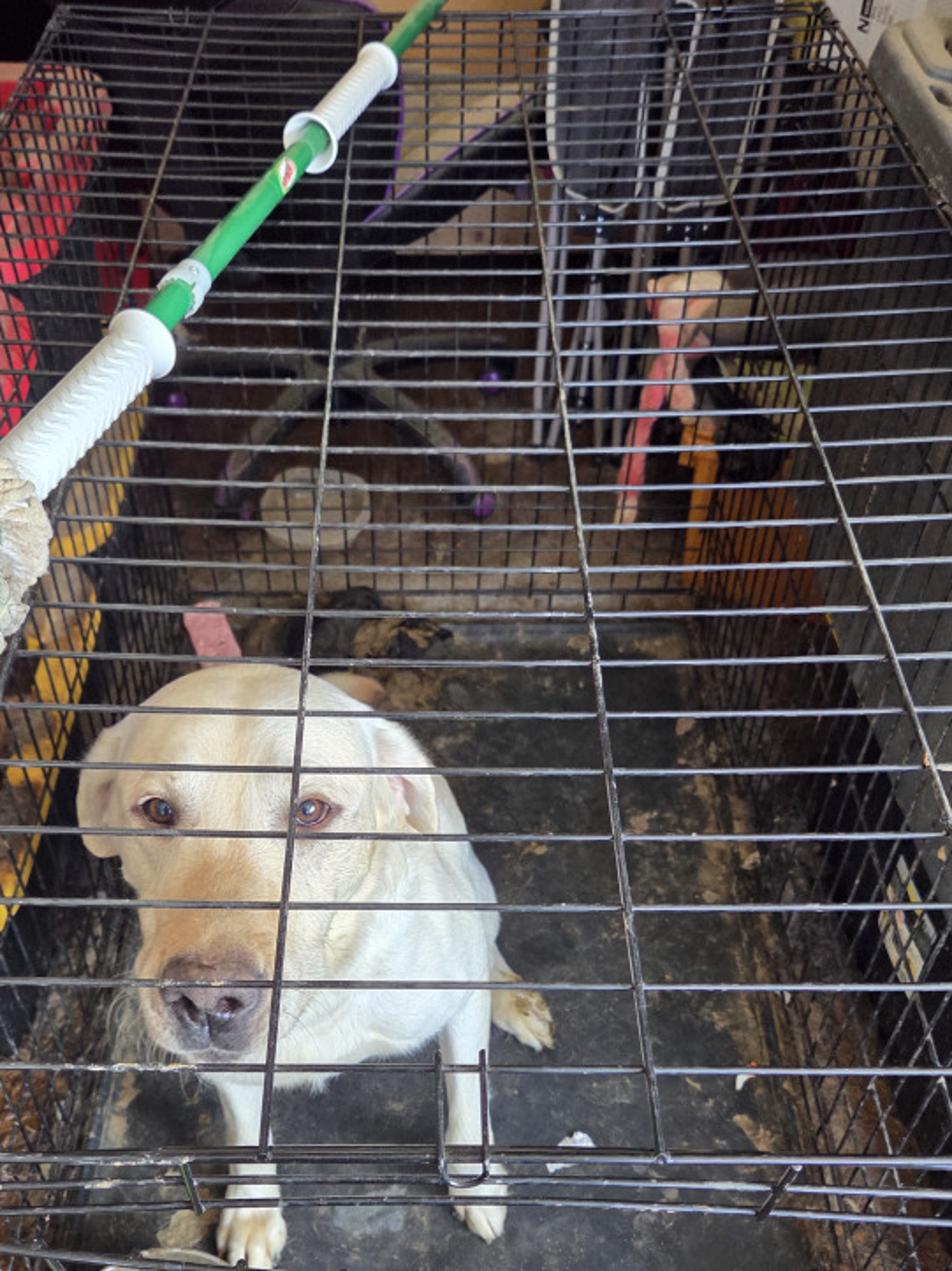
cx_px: 435
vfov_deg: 53.5
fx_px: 1247
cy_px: 775
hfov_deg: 41.7
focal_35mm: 34
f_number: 1.8
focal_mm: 5.4
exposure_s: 1/120
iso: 320
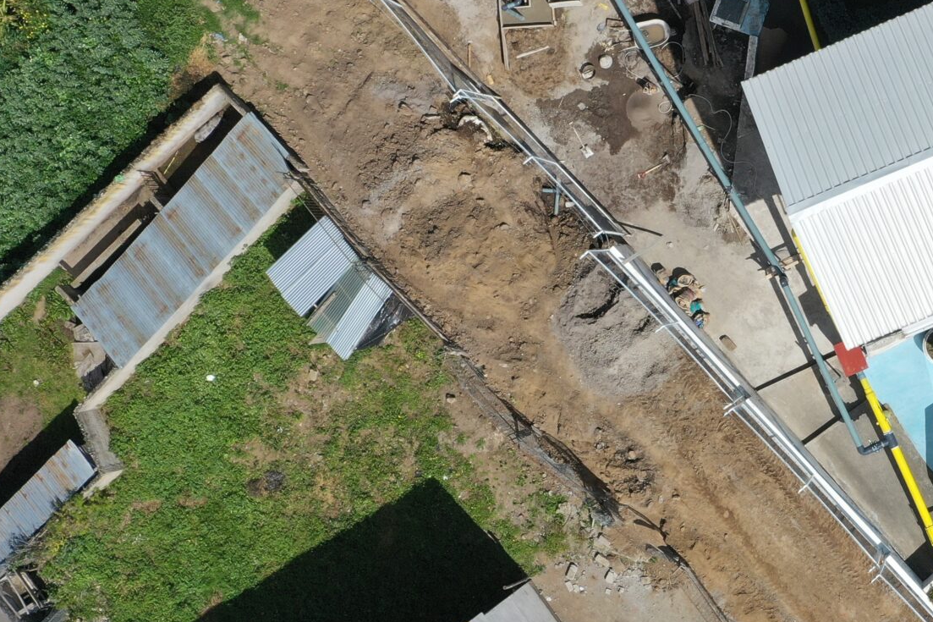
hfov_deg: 28.8
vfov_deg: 20.9
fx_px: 1684
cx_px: 953
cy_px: 265
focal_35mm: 65
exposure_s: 1/500
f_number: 6.3
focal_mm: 10.26
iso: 100
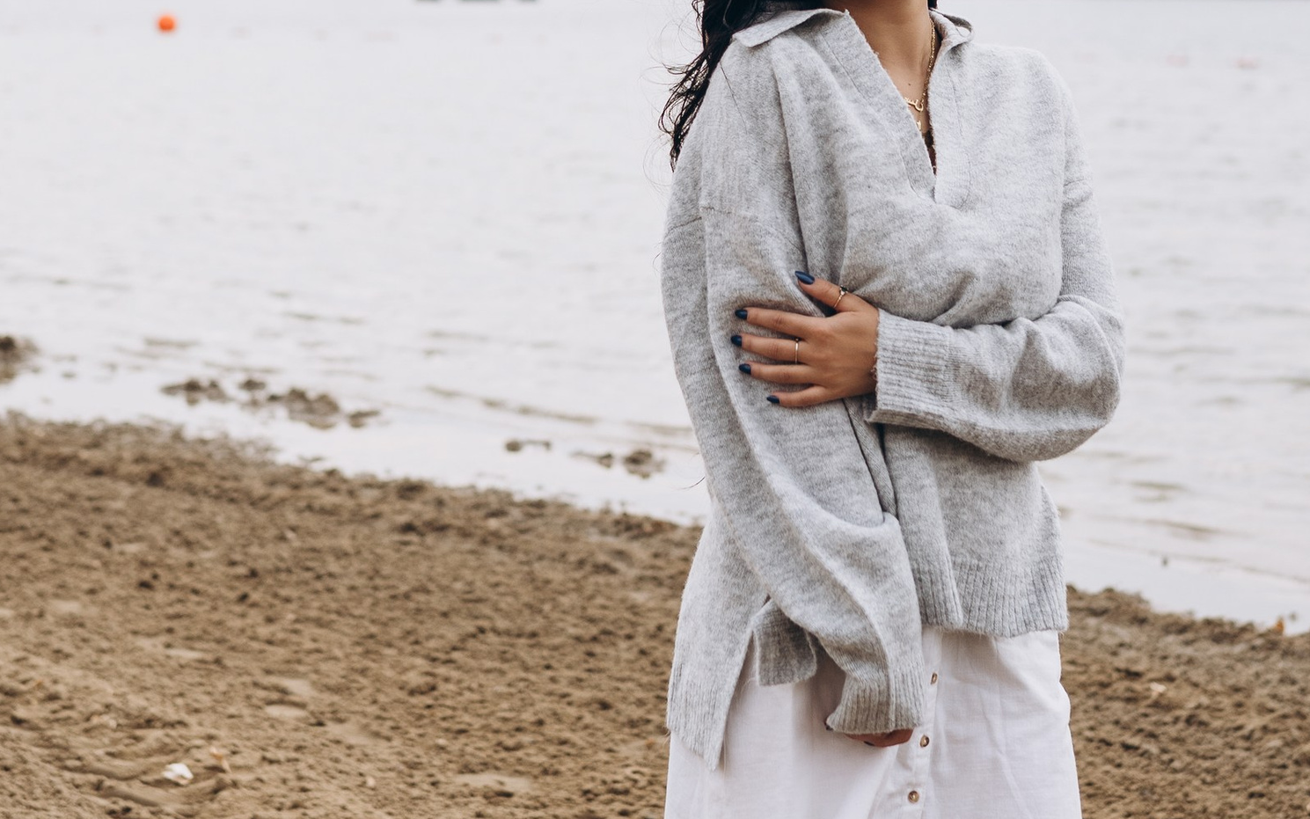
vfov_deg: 13.9
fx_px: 3285
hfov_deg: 22.6
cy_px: -85
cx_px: 662
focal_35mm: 92
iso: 100
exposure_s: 1/800
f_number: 2.2
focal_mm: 35
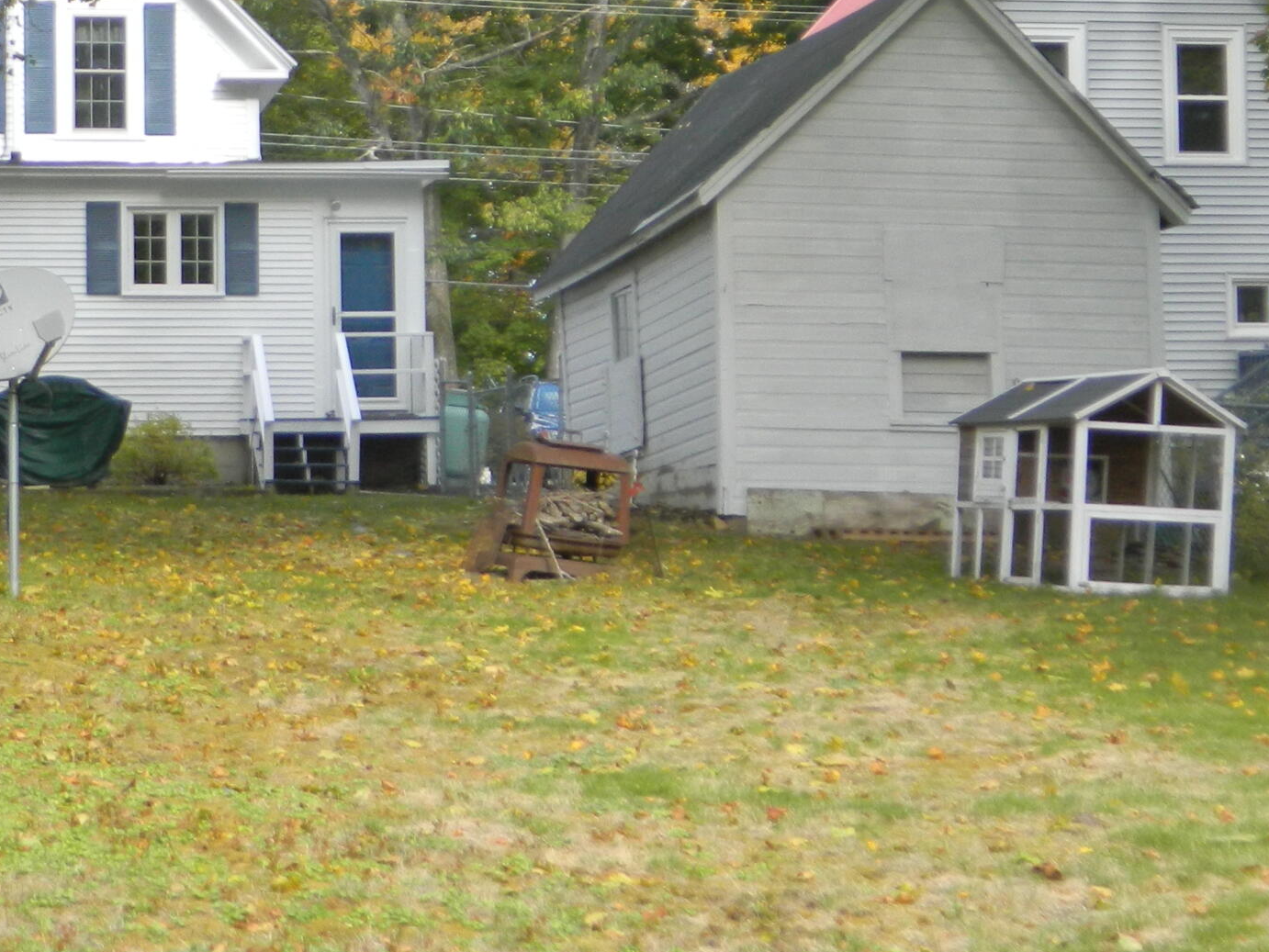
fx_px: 3263
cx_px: 284
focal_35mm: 89
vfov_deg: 16.6
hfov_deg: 21.8
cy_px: 412
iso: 110
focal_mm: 7.3
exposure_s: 1/200
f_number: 3.5
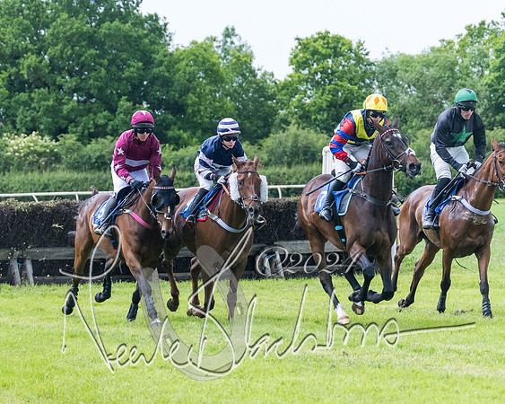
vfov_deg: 7.6
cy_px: 231
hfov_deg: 9.5
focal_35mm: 203
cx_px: 252
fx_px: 3028
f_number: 4
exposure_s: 1/1250
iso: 2000
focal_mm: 98
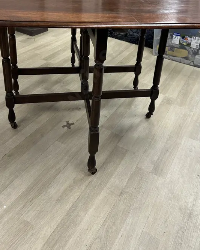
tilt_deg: -25.9
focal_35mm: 36
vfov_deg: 48.2
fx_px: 266
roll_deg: -4.6
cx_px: 103
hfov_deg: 41.2
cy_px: 60
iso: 200
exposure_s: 1/100
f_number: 1.78
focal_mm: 6.86
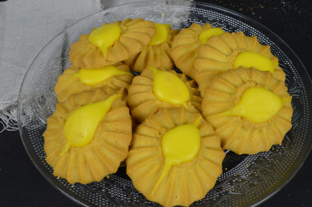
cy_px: 104
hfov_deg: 49.6
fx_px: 338
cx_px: 156
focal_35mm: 39
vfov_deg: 34.1
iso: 100
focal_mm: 26
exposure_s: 1/6
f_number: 8
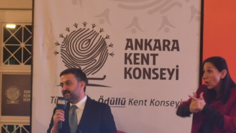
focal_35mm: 196
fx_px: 1226
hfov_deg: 11.0
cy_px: 137
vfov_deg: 6.2
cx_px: 118
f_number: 2.8
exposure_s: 1/60
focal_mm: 66
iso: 320
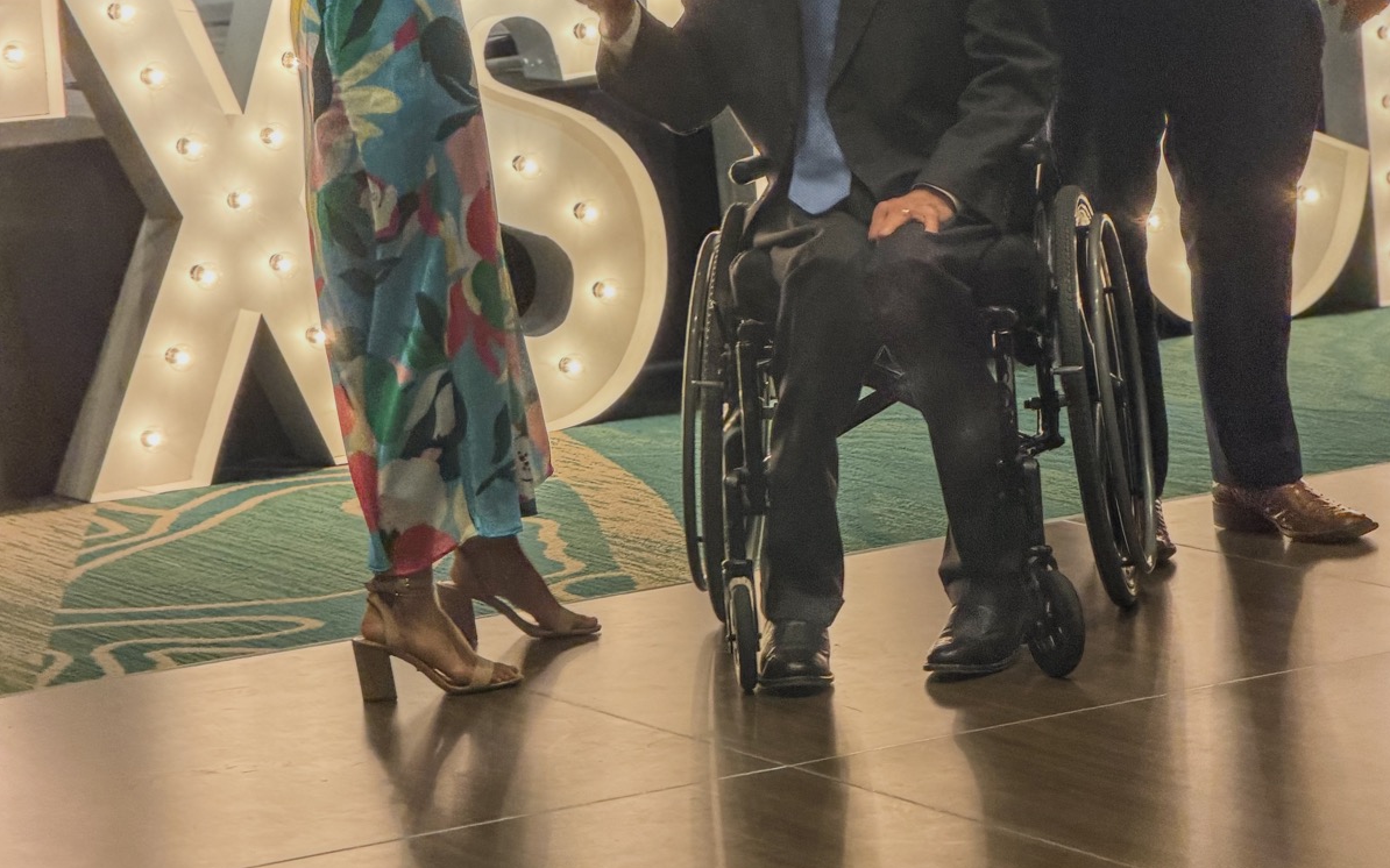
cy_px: 241
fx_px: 5379
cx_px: 696
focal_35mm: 142
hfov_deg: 14.7
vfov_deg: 9.2
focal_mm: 16.89
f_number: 2.8
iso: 500
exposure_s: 1/60
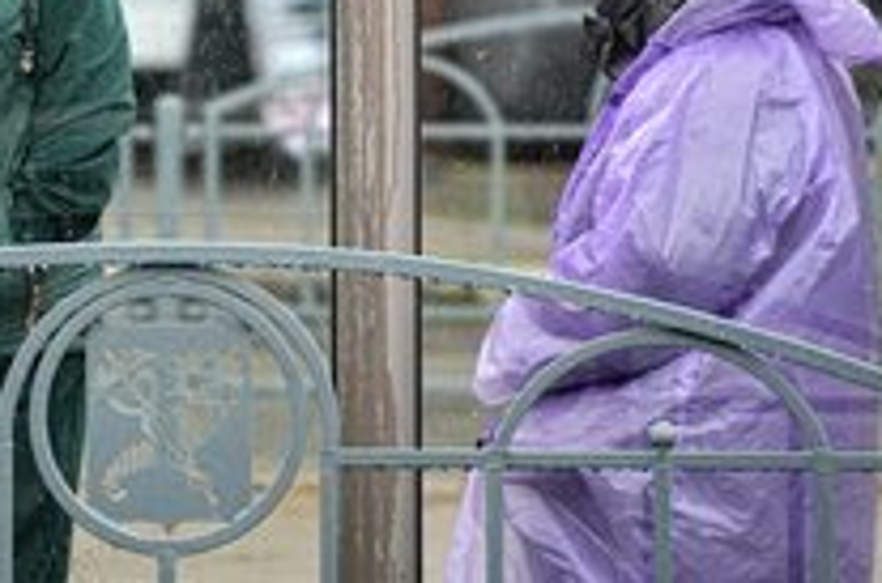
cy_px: 30
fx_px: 14202
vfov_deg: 2.4
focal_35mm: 581
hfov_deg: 3.6
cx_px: 341
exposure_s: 1/500
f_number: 5.6
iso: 400
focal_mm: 300
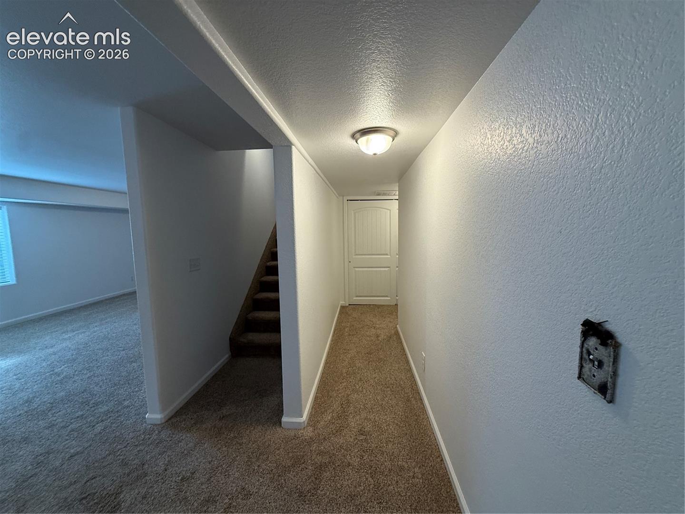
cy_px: 257
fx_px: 277
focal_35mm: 14
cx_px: 342
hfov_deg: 102.1
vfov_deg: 85.7
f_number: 2.2
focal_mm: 2.22
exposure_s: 1/120
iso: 200
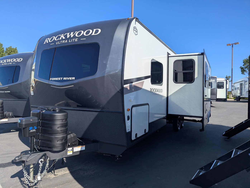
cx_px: 125
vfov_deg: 56.9
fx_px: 174
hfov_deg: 71.5
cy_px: 94
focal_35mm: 24
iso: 47
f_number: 1.85
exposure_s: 1/1919
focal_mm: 6.81
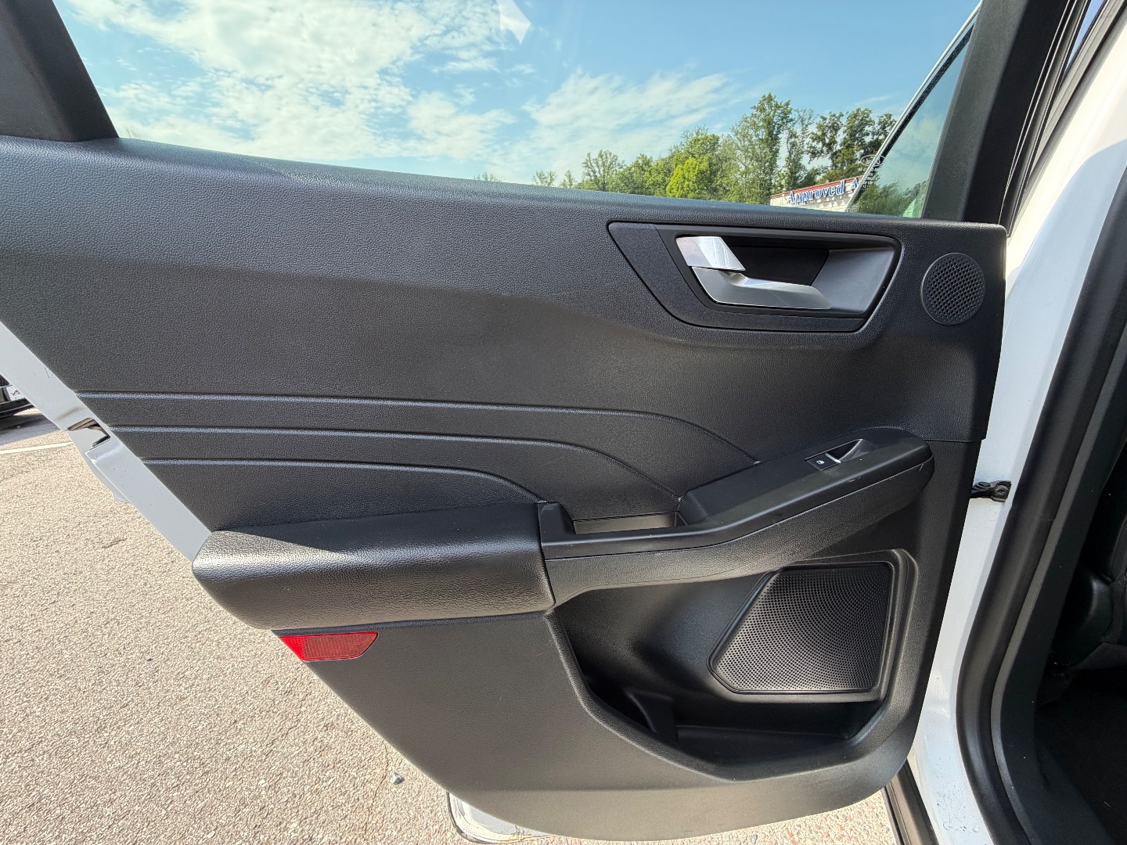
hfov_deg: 102.1
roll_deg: +4.8
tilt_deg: -20.0
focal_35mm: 14
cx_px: 564
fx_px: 456
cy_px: 422
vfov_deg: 85.7
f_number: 2.2
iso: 40
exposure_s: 1/192
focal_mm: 2.22
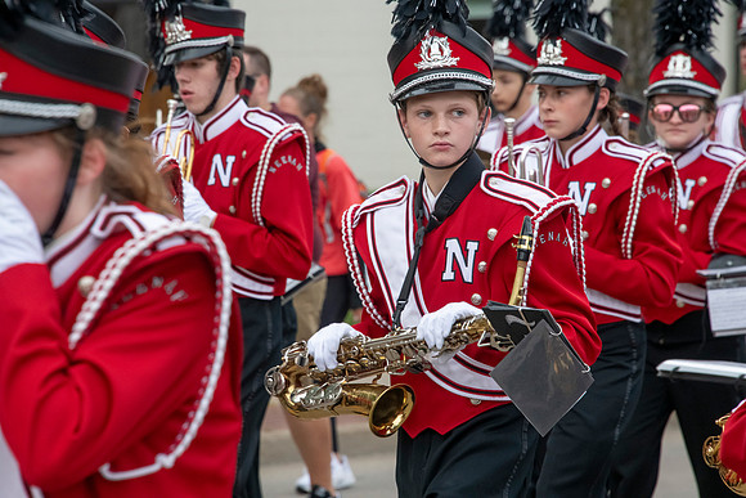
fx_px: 6218
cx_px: 373
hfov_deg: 6.9
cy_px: 249
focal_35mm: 300
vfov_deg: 4.6
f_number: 11
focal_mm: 300
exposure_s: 1/400
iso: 3200
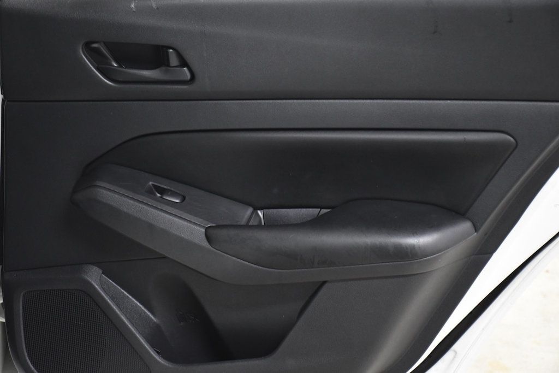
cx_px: 280
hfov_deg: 26.0
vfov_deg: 17.5
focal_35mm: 78
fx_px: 1211
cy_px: 186
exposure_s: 1/125
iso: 2500
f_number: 4.8
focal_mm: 52
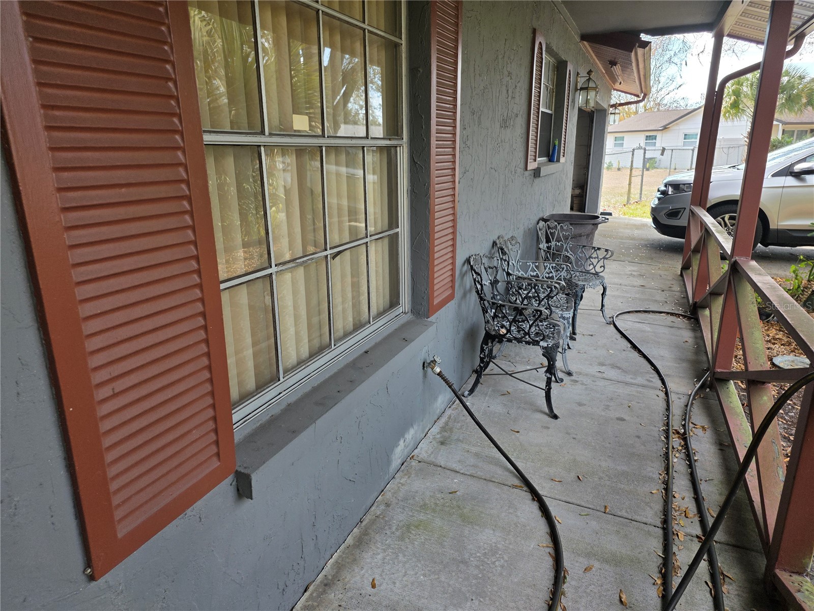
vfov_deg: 58.9
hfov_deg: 73.9
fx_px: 541
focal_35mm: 23
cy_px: 306
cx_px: 407
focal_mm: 6.25
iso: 40
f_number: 1.7
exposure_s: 1/359
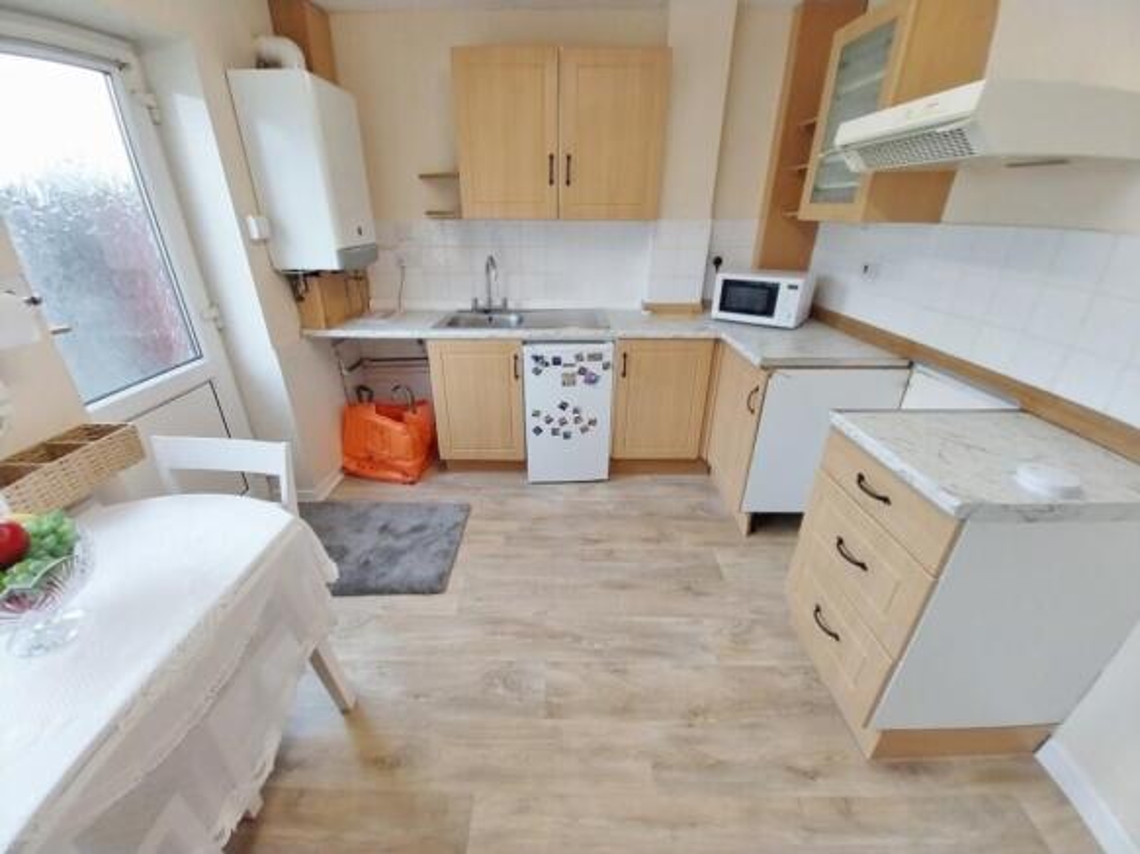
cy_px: 427
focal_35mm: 13
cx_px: 570
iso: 100
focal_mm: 1.13
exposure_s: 1/100
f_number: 2.2
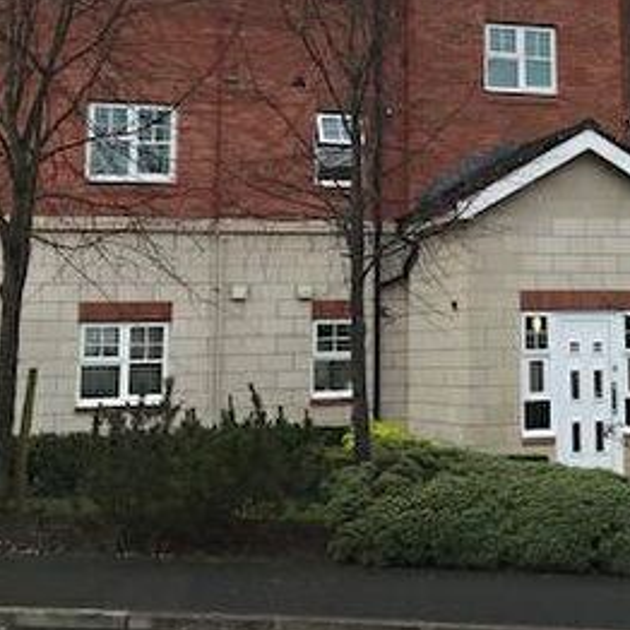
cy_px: 117
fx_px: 1359
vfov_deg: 25.6
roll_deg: +1.7
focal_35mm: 66
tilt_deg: +9.7
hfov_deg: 25.5
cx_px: 531
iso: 20
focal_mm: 3.99
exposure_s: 1/1018
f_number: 1.8
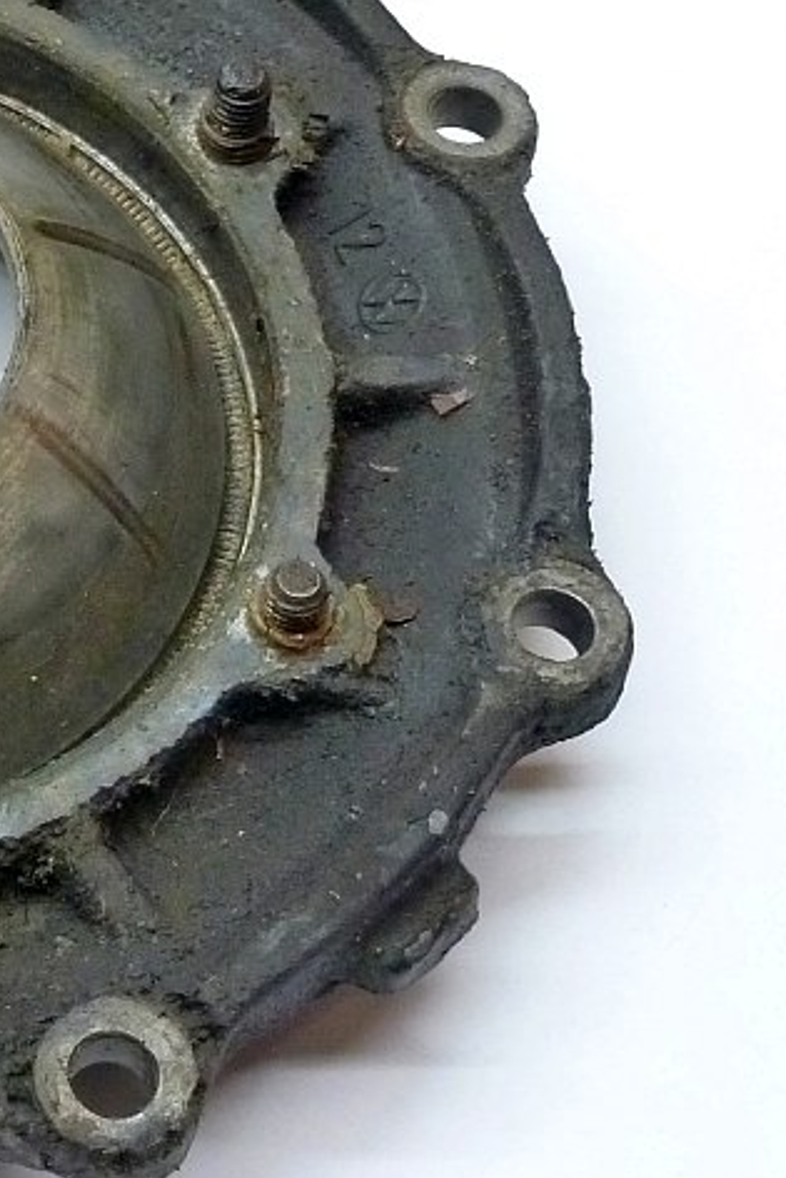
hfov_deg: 16.9
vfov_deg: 26.5
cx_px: -248
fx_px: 2487
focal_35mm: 76
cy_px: 427
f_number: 3.6
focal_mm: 6.1
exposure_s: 1/13
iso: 400
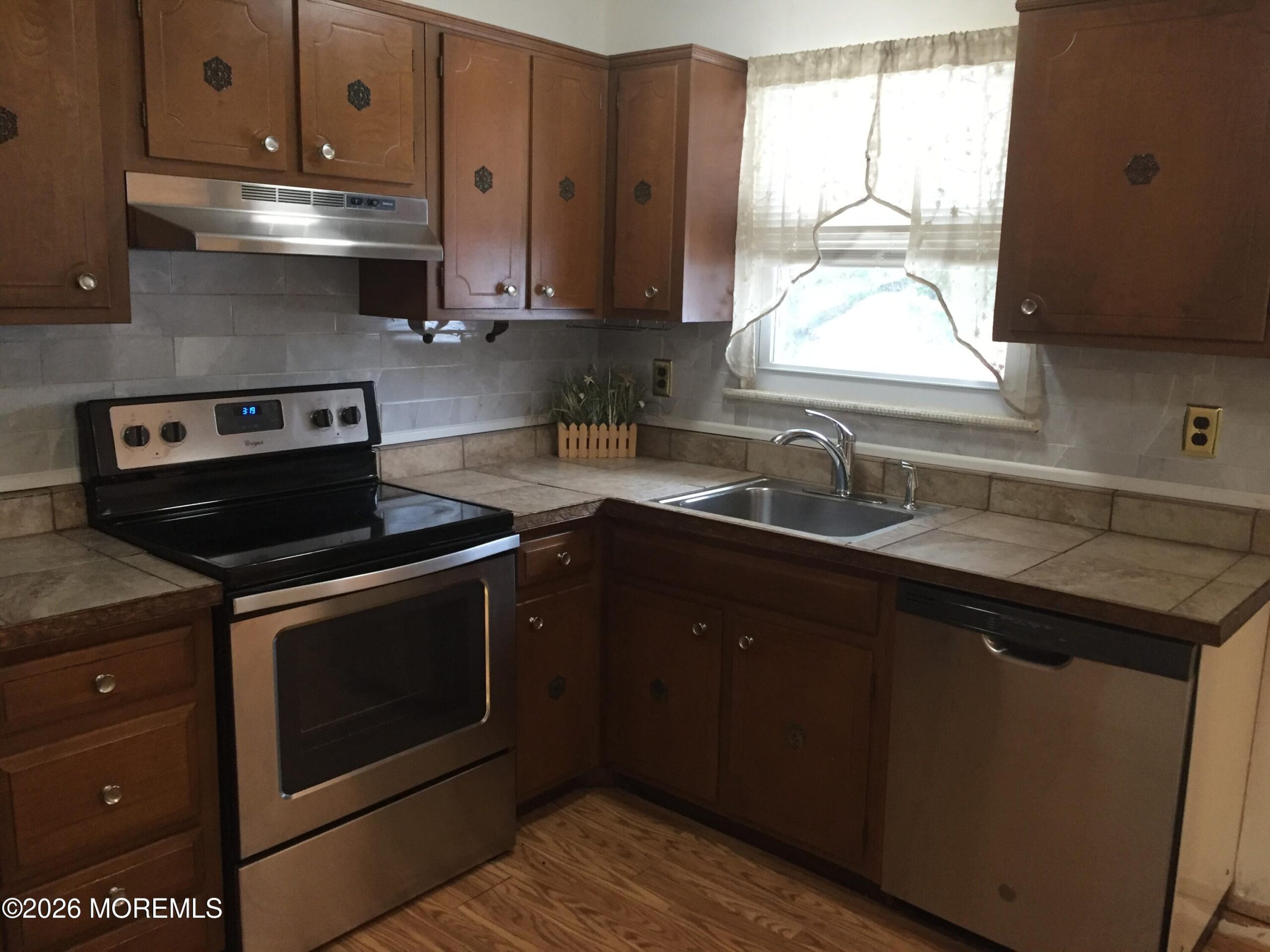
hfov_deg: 61.7
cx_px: 635
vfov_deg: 48.2
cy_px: 476
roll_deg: -2.3
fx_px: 1064
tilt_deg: -9.9
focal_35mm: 29
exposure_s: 1/30
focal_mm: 4.15
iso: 160
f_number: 2.2
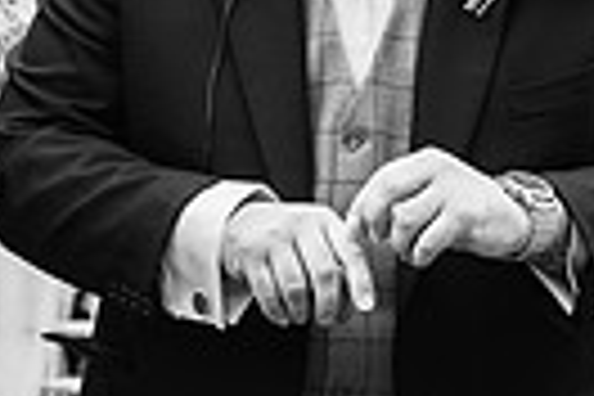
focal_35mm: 197
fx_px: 3250
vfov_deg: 6.9
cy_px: -36
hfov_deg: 10.4
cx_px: 338
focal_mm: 45
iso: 125
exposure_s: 1/500
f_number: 2.8
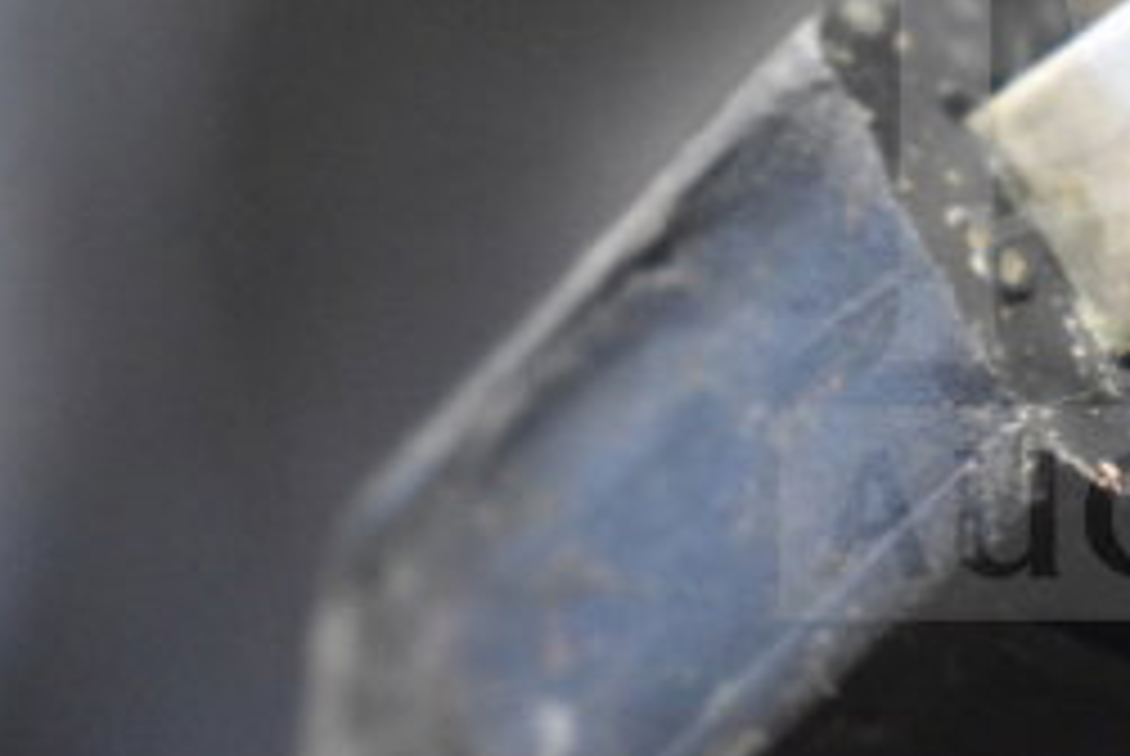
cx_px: 1283
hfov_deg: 10.1
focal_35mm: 200
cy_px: 263
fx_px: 6292
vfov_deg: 6.9
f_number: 5.6
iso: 6400
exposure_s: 1/100
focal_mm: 55
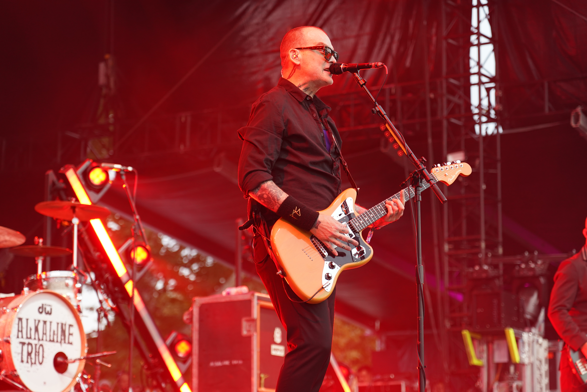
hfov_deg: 19.5
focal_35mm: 105
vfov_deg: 13.0
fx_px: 1712
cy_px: 196
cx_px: 294
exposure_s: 1/160
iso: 1250
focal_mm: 105
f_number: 4
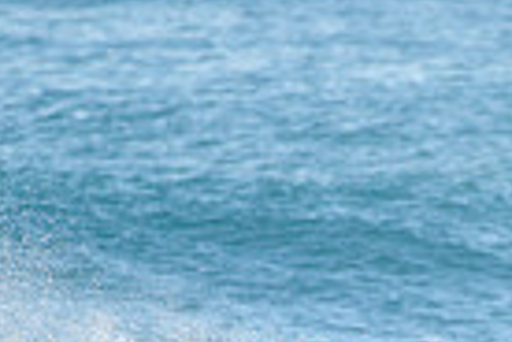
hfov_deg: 1.0
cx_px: 501
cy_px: 574
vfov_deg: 0.7
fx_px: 29864
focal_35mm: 2100
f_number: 5.6
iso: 450
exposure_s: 1/1600
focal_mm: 500
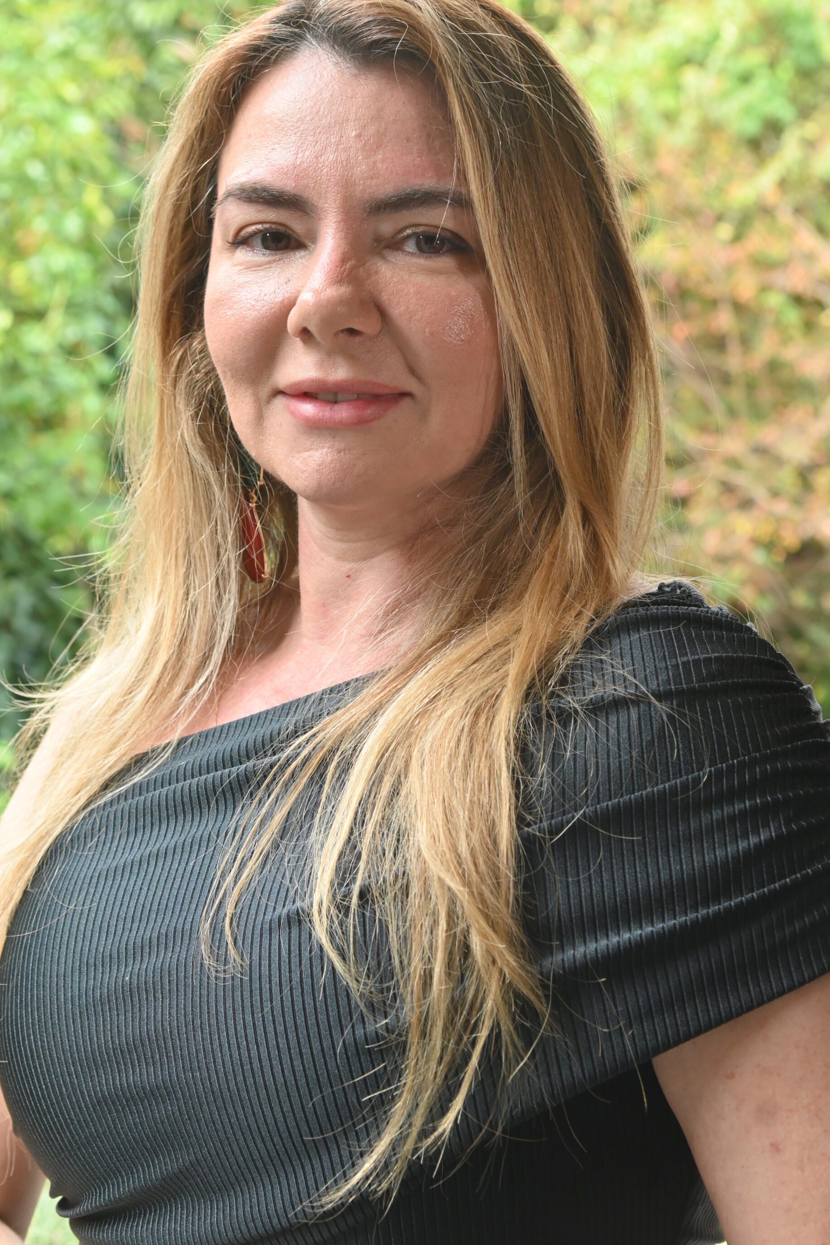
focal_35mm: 63
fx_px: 2178
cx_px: 410
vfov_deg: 31.9
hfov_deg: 21.6
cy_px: 603
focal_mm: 40
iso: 1000
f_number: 5.6
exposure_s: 1/320
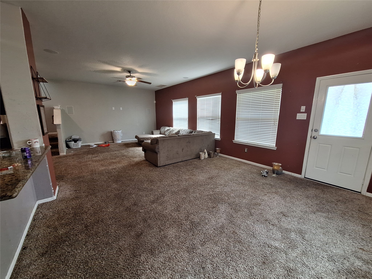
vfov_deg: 89.9
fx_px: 140
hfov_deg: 106.2
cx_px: 186
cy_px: 140
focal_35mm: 13
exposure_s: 1/40
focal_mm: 1.74
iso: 100
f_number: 2.2
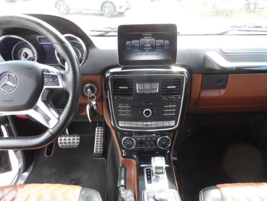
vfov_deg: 56.8
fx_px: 185
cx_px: 134
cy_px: 100
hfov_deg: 71.6
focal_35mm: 24
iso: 80
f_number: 3.2
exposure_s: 1/45
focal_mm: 4
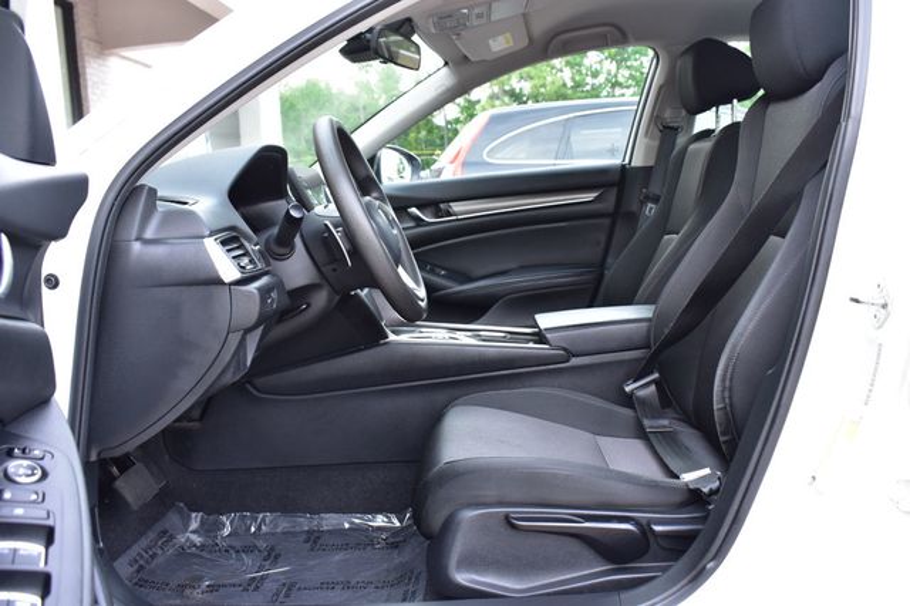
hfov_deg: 57.2
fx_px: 834
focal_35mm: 33
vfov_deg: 39.9
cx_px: 455
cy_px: 303
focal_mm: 22
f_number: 7.1
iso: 400
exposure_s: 1/30
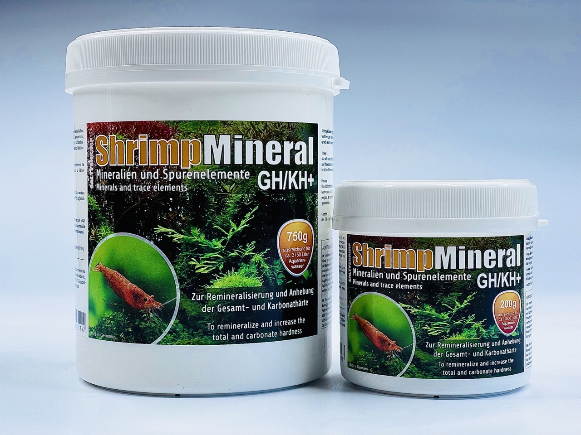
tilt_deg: -2.3
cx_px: 290
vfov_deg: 22.9
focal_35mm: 64
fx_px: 1074
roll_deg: -0.1
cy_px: 218
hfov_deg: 30.3
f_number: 2.2
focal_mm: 7.5
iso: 25
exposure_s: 1/122
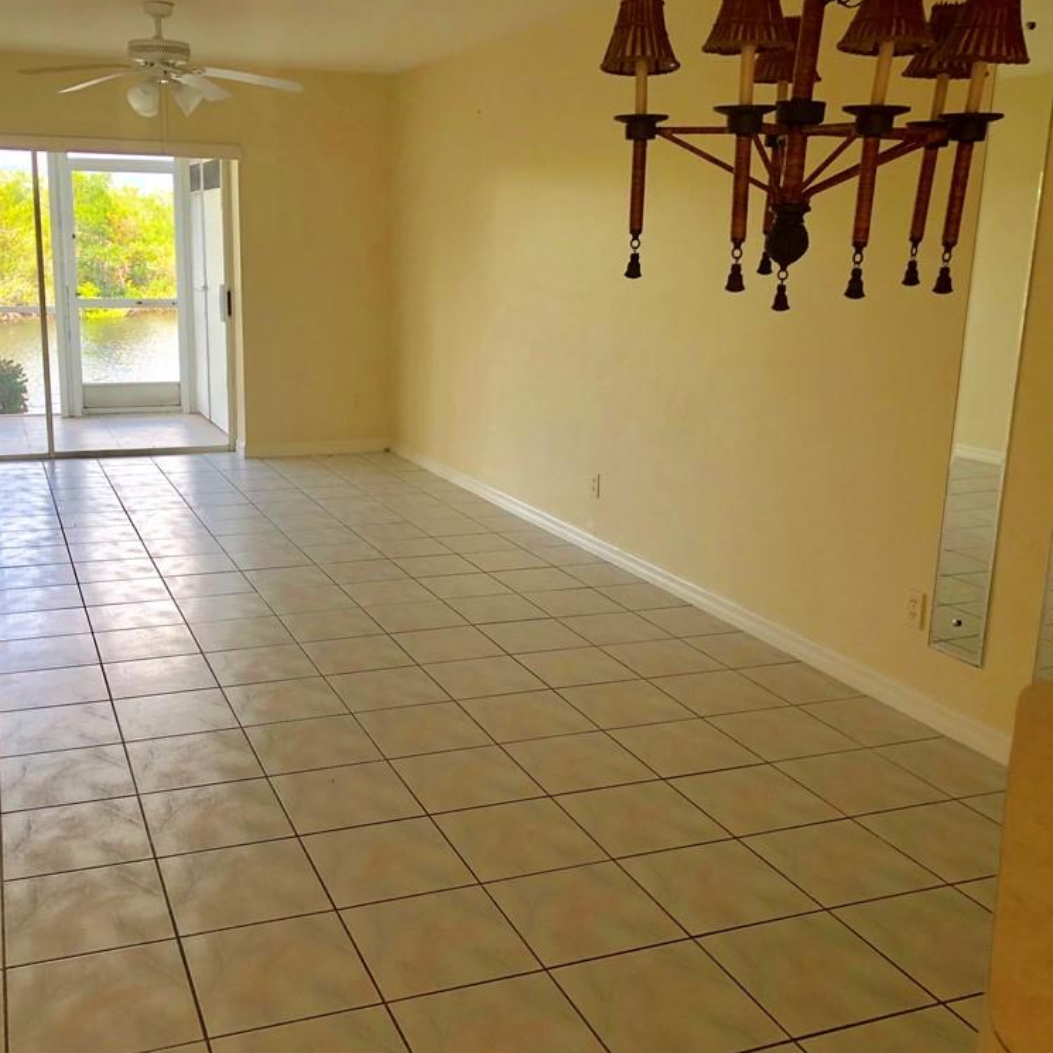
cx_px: 417
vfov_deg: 48.5
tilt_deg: -13.6
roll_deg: -0.6
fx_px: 1170
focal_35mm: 34
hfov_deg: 48.1
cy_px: 527
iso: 20
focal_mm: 3.99
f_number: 1.8
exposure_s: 1/163
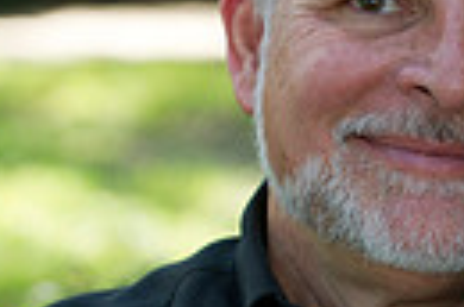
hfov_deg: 4.4
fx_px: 6030
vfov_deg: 2.9
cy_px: 361
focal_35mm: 469
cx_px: 553
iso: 250
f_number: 4
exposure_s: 1/80
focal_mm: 105
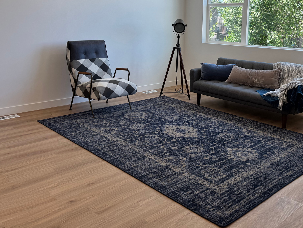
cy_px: 65
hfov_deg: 49.7
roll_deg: -1.7
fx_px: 324
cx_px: 187
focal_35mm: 37
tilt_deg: -9.2
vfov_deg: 37.9
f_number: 1.78
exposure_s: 1/299
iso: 80
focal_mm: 6.76
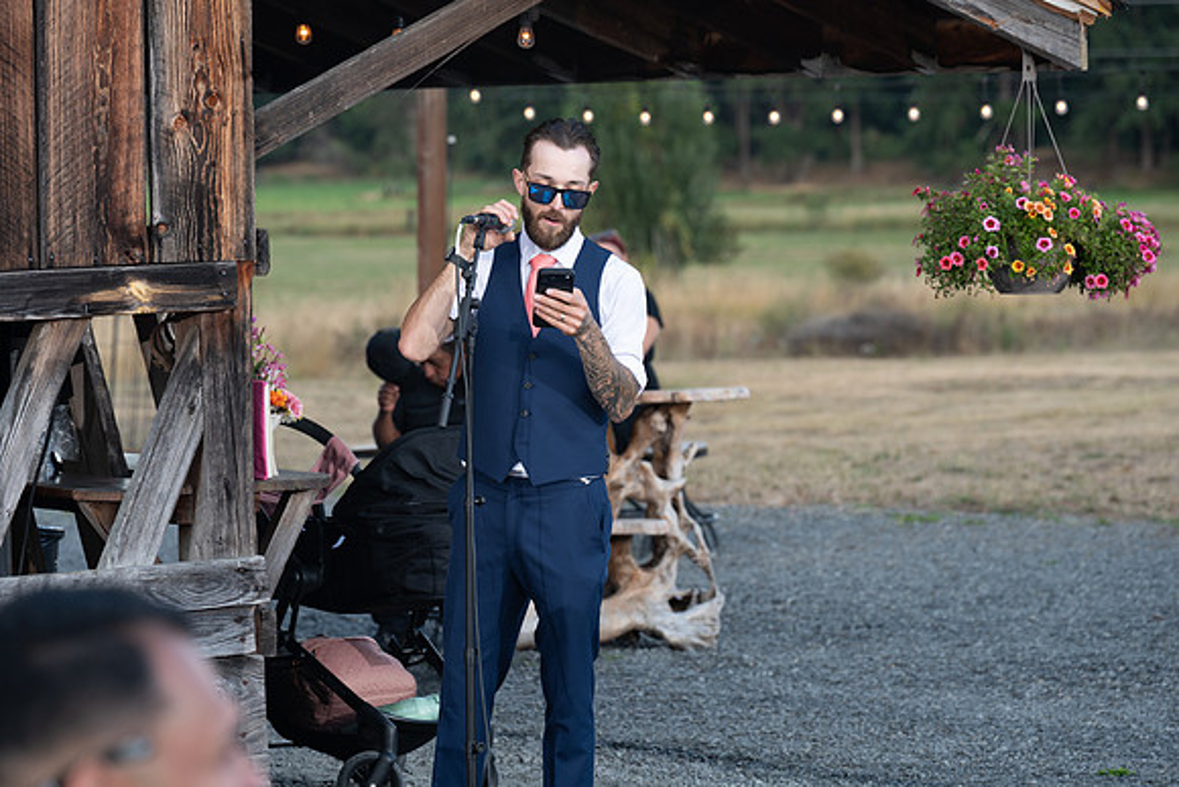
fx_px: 4913
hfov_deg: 13.7
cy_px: 394
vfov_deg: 9.2
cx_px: 590
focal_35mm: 150
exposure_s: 1/125
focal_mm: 150
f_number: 5.6
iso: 320
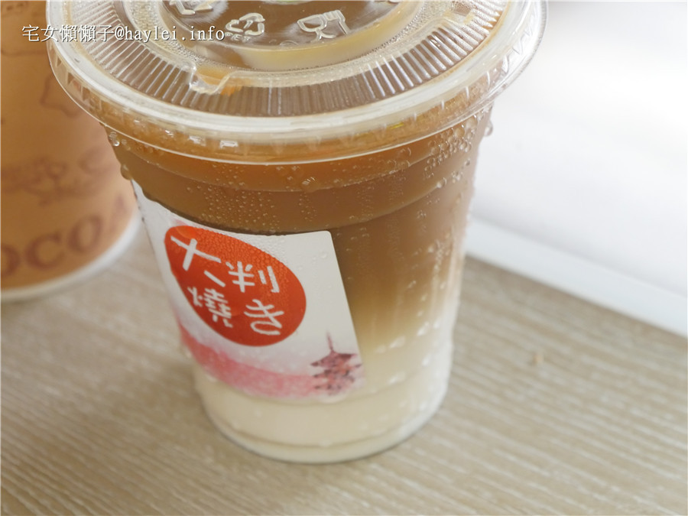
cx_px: 344
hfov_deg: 14.3
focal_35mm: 138
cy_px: 258
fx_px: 2743
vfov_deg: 10.7
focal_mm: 69
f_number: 5.4
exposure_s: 1/160
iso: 2500
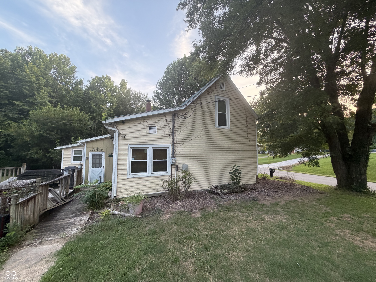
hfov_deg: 102.1
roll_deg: -0.7
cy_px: 141
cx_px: 188
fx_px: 152
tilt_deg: +5.4
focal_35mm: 14
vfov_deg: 85.7
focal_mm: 2.22
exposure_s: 1/121
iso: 250
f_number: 2.2
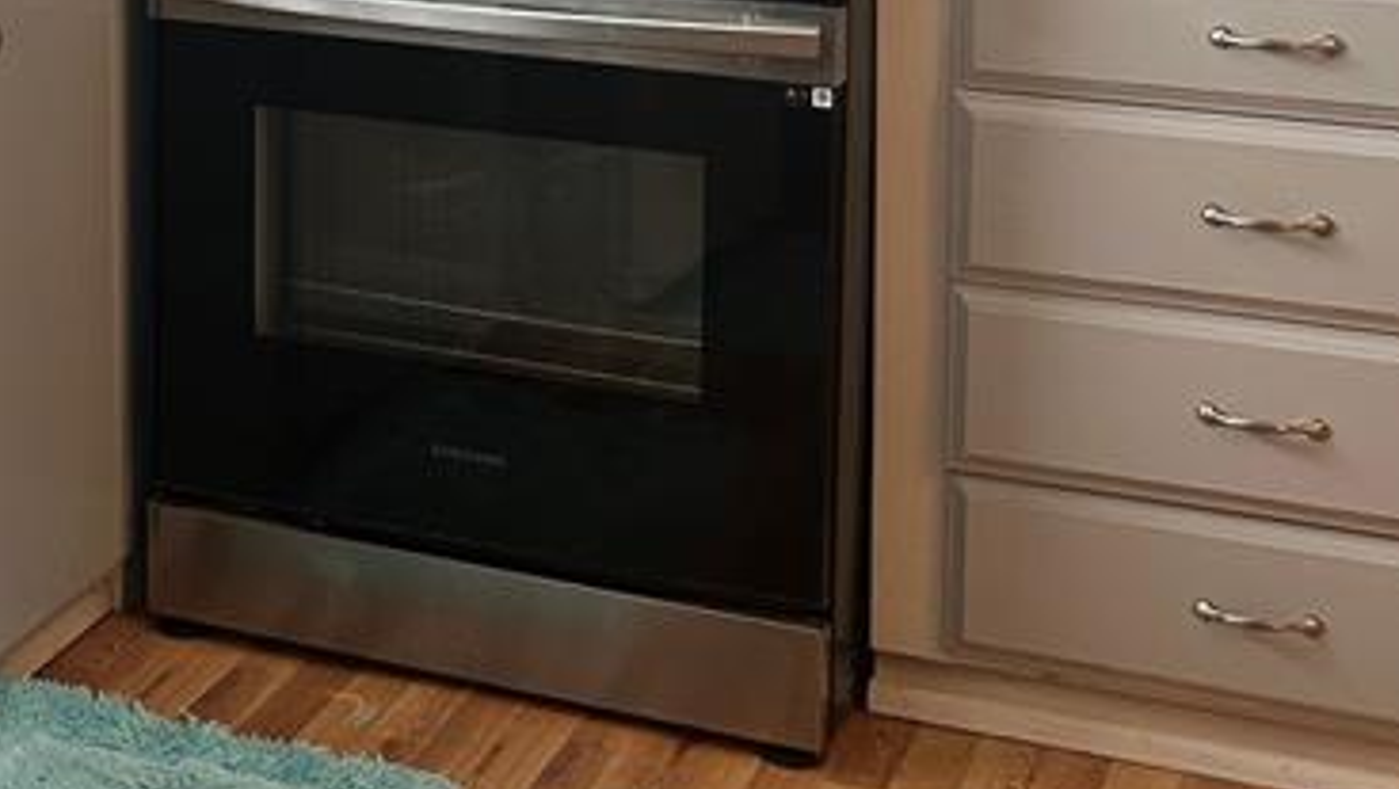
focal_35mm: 79
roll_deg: +1.0
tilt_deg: -6.7
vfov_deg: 14.6
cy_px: -255
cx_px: -8
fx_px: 2932
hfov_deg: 25.5
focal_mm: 5.7
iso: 80
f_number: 1.5
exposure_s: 1/60
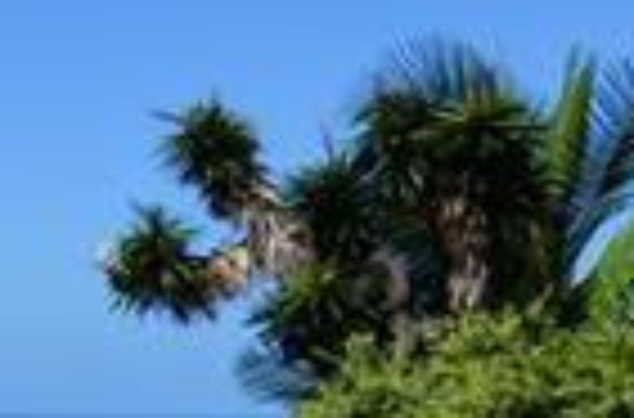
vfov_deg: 10.2
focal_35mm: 131
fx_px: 2299
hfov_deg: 12.3
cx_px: -904
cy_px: 508
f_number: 10
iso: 100
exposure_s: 1/400
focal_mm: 12
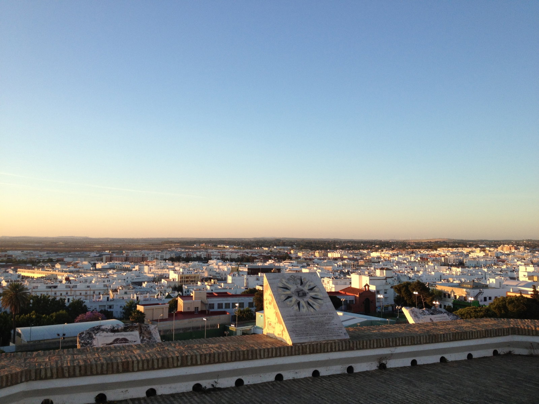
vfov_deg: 40.7
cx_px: 270
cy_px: 202
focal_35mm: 35
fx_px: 545
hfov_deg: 52.6
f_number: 2.4
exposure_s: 1/383
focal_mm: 4.28
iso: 64
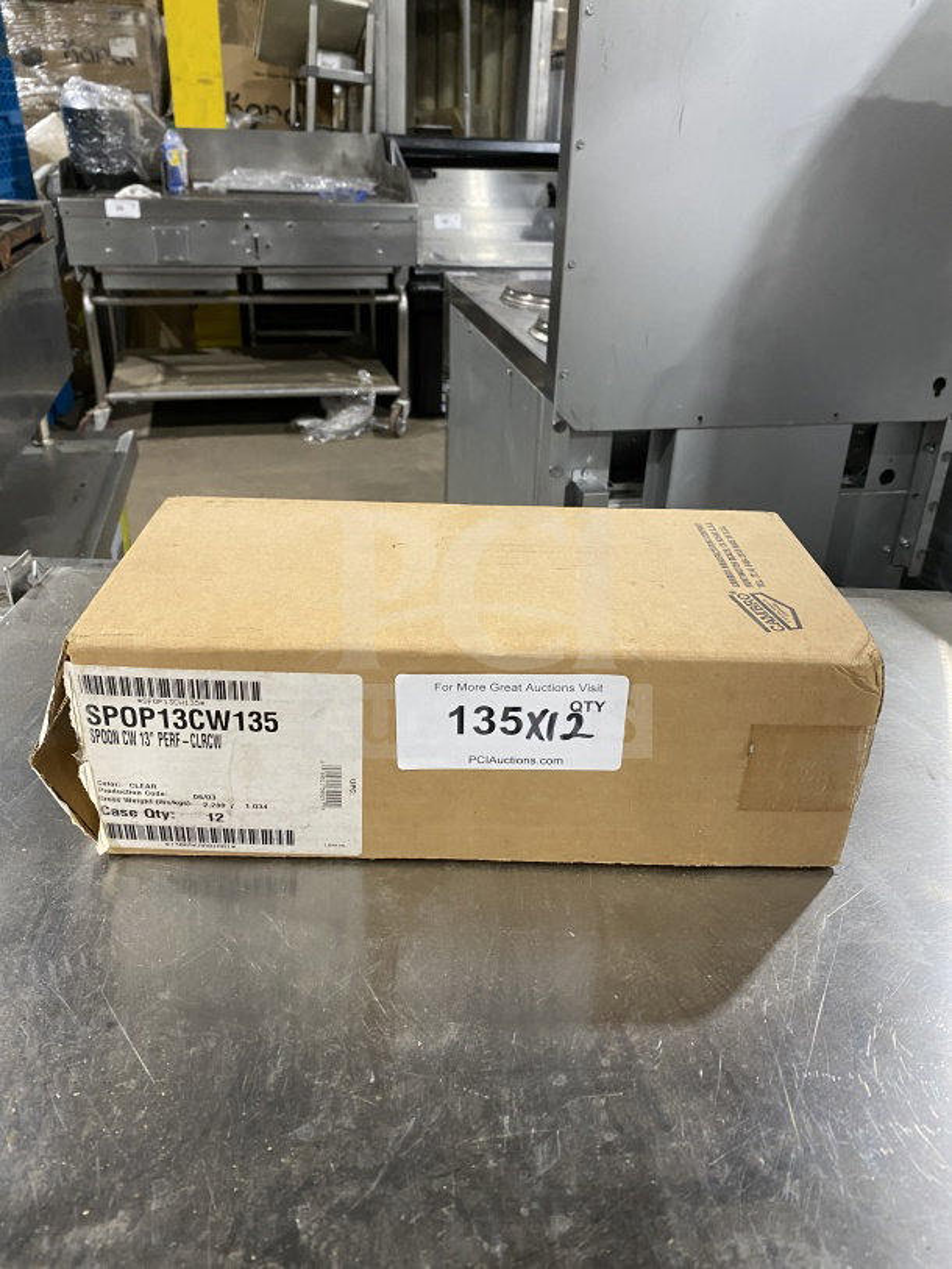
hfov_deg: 53.1
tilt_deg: -27.2
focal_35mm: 26
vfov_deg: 67.3
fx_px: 953
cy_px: 634
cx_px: 476
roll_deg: -2.2
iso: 200
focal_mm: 4.25
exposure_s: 1/60
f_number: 1.8
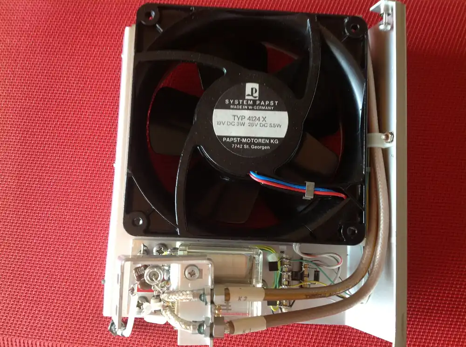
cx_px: 233
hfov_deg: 52.7
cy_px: 174
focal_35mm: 35
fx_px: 470
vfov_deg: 40.6
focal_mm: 4.28
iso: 64
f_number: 2.4
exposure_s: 1/30
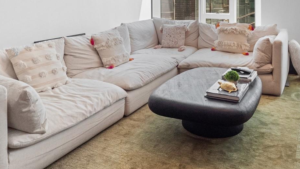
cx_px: 166
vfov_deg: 32.4
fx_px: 270
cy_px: 8
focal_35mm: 34
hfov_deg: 57.9
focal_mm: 7
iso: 800
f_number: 5.6
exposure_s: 1/125
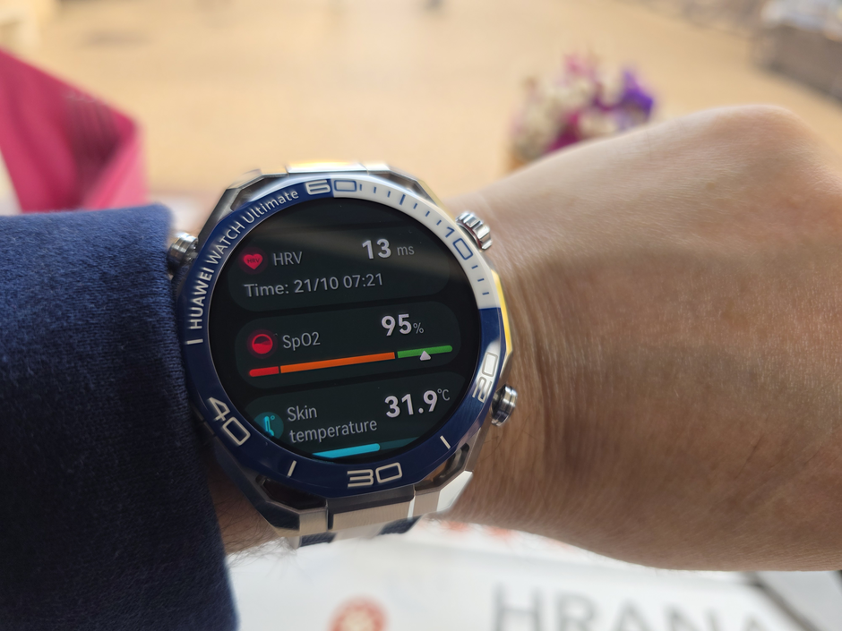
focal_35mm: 23
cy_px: 316
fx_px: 559
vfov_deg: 58.9
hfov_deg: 73.9
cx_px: 421
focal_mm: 6.3
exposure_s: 1/180
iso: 64
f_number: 1.7
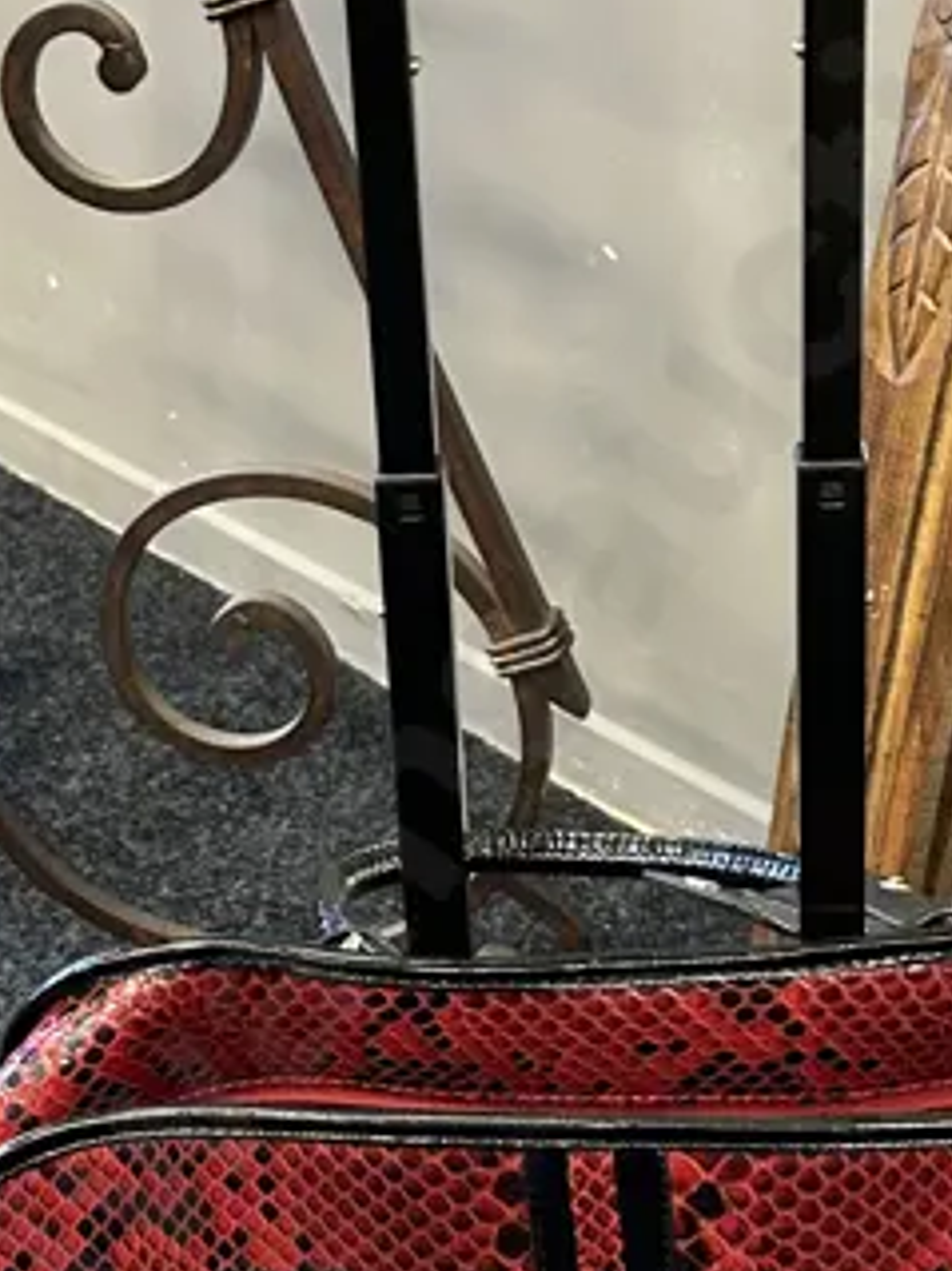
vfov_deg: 25.3
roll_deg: +1.6
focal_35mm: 77
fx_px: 2825
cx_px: 482
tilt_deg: -28.1
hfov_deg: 19.1
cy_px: 725
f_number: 1.78
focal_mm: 6.86
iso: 250
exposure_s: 1/50
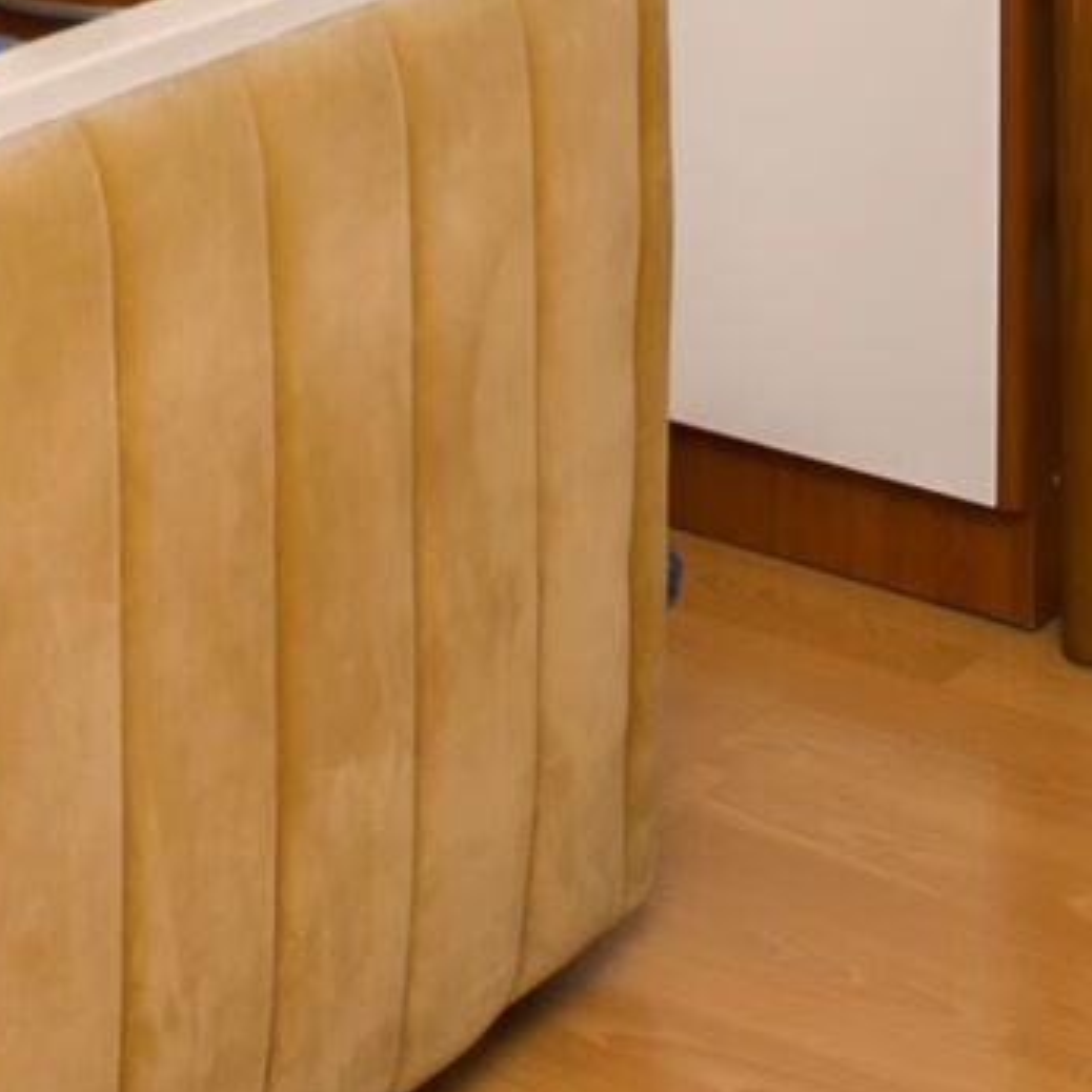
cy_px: -964
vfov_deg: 14.5
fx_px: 3676
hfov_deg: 15.8
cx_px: -423
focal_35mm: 103
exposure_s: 1/125
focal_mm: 10
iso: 100
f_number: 6.3
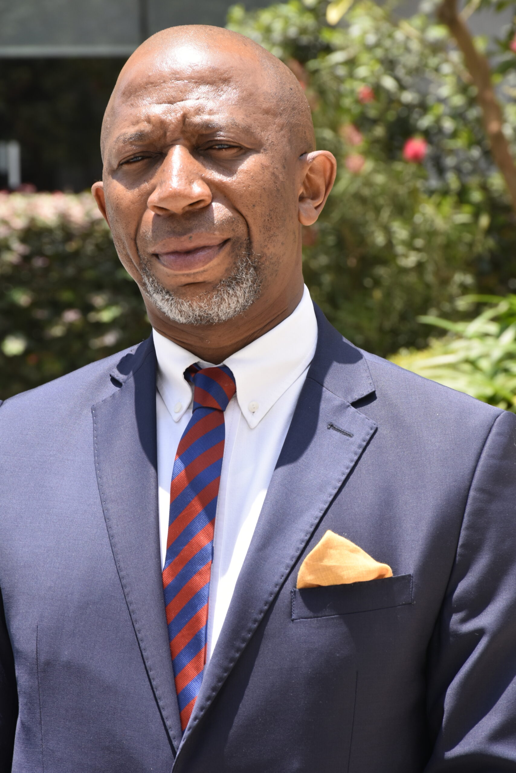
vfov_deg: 12.2
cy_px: 386
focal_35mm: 168
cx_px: 258
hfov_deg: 8.2
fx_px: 3610
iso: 200
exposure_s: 1/125
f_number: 11
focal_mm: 112
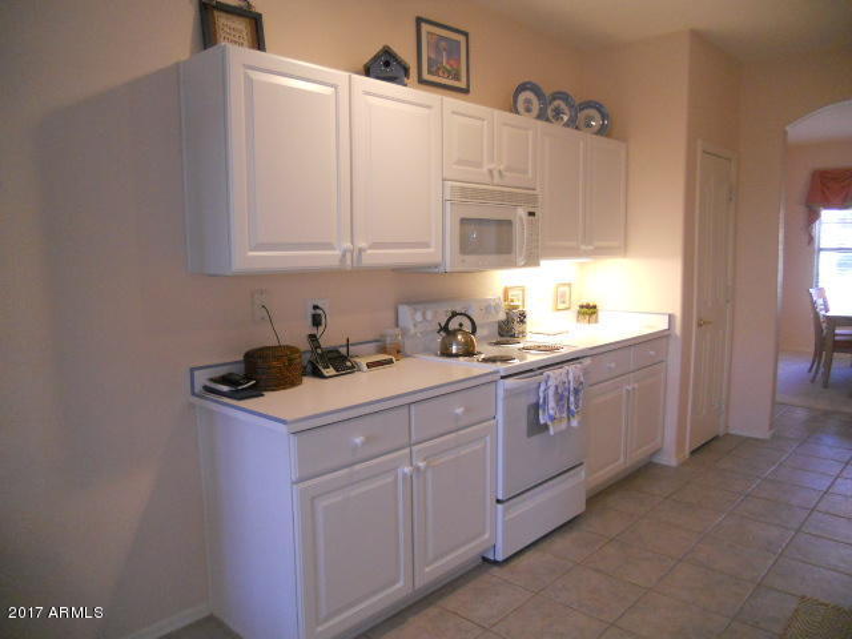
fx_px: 665
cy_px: 320
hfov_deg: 65.3
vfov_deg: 51.4
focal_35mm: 27
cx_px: 426
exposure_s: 1/40
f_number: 3.2
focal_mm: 4.9
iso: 400
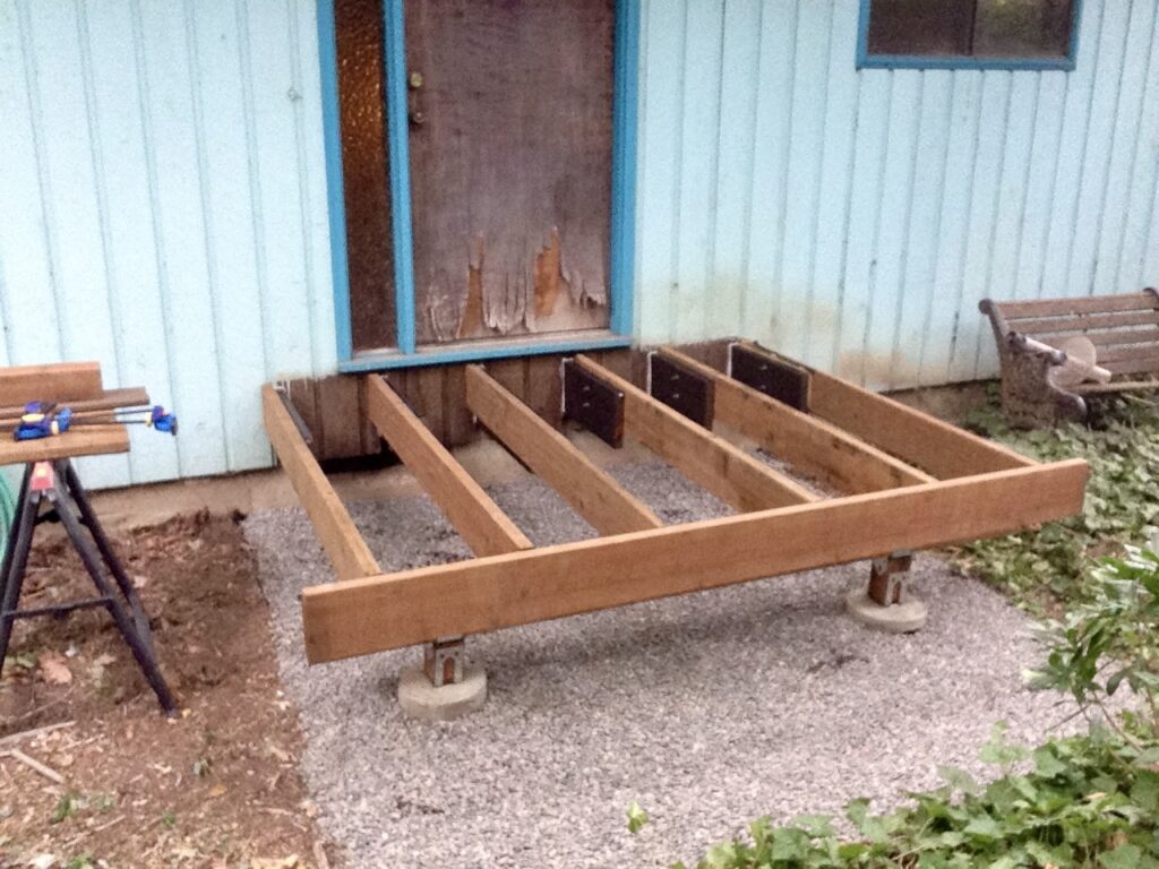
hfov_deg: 52.6
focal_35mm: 35
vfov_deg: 40.7
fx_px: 1172
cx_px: 580
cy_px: 434
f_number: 2.4
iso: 250
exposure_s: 1/20
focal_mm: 2.18
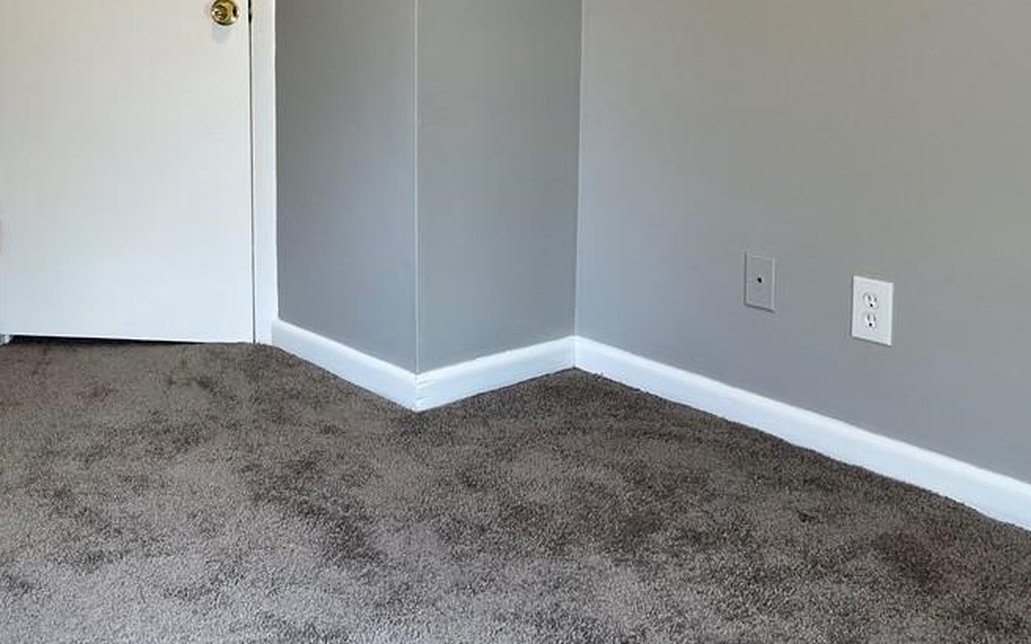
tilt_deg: -6.8
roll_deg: +0.9
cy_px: 82
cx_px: 300
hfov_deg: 45.1
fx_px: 1208
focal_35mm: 43
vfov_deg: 28.8
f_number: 1.6
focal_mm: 5.1
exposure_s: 1/120
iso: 80
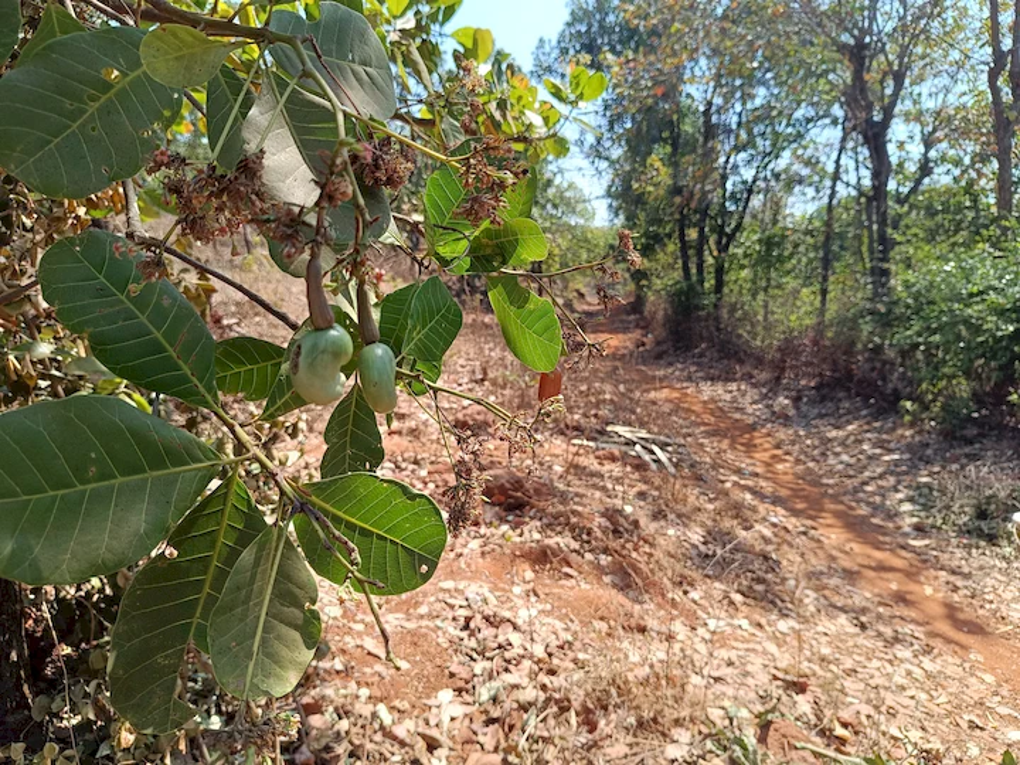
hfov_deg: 71.6
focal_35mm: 24
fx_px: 707
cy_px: 382
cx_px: 510
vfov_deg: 56.8
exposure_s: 1/441
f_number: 1.88
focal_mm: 5.59
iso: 54
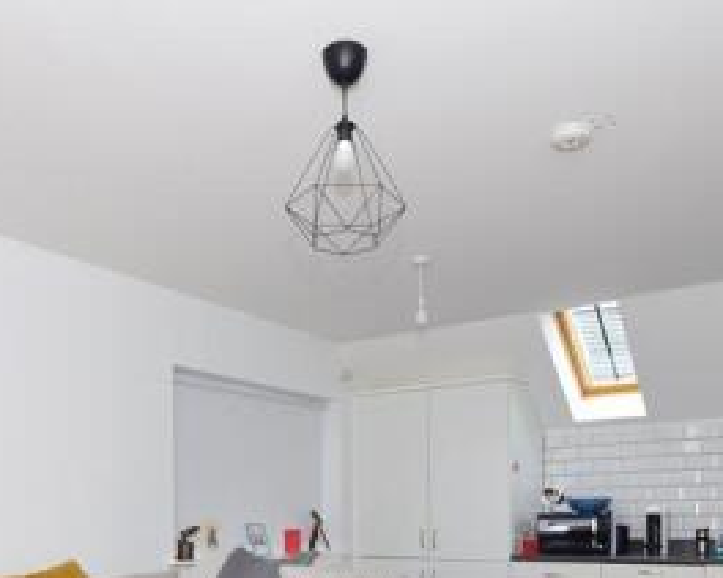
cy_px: 533
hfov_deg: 51.4
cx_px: 309
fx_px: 749
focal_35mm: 35
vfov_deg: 38.9
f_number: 7.1
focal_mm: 10
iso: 400
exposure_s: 1/20
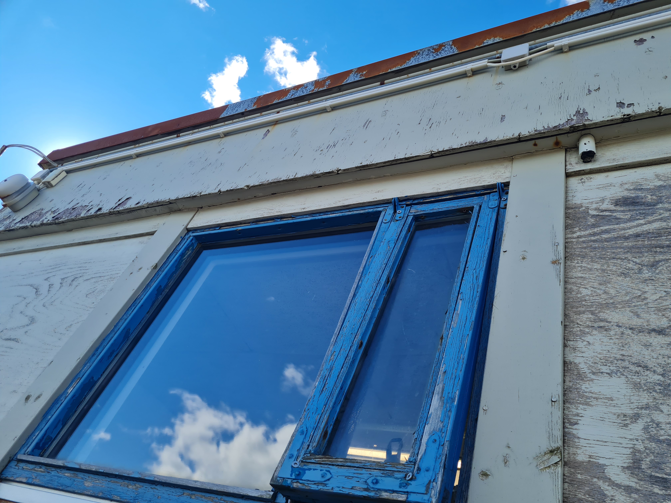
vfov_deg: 53.1
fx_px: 504
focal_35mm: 26
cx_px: 336
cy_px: 252
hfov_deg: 67.3
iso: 50
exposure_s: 1/1384
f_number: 1.8
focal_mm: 5.4
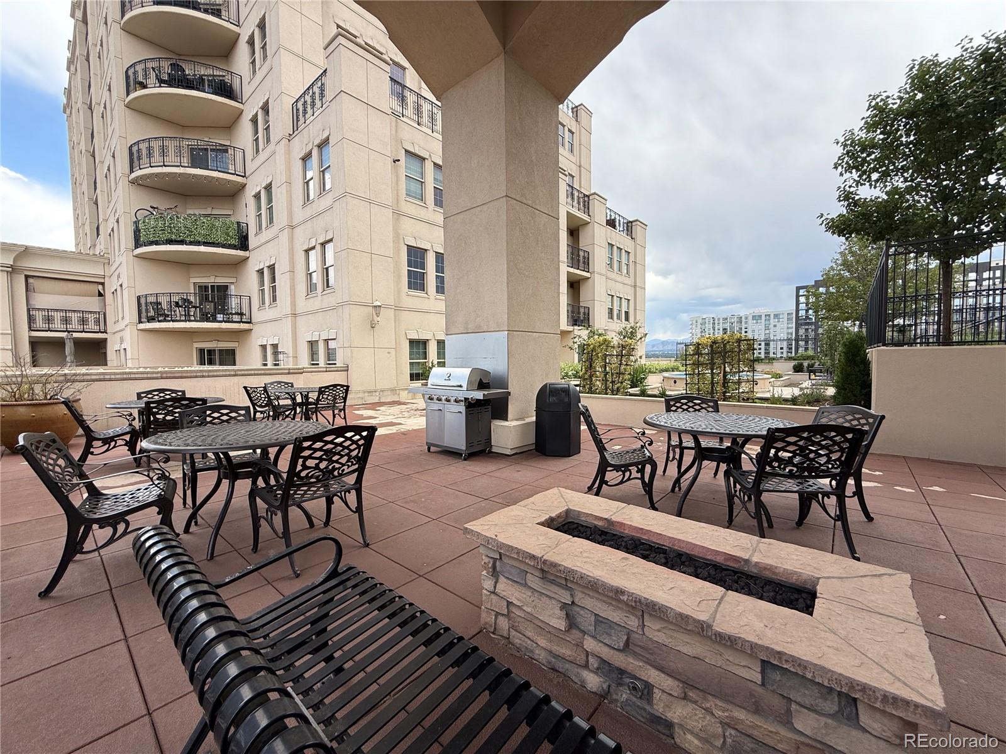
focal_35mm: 14
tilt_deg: -2.7
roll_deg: +0.5
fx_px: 407
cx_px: 503
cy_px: 377
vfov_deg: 85.7
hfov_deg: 102.1
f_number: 2.2
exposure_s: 1/579
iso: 50
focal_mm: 2.22
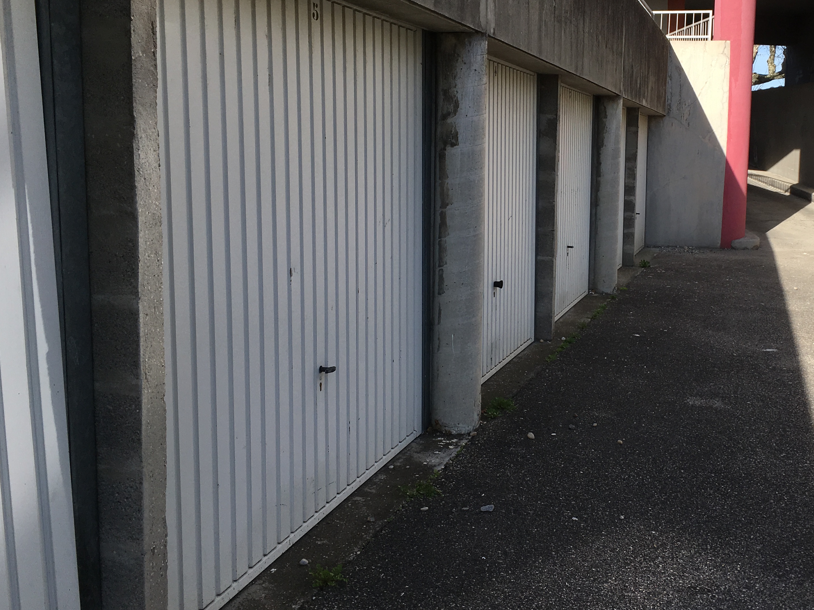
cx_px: 556
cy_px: 261
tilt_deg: -7.5
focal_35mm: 41
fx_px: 964
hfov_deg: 45.0
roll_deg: -1.3
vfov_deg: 35.1
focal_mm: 4.15
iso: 25
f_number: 2.2
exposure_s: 1/1083
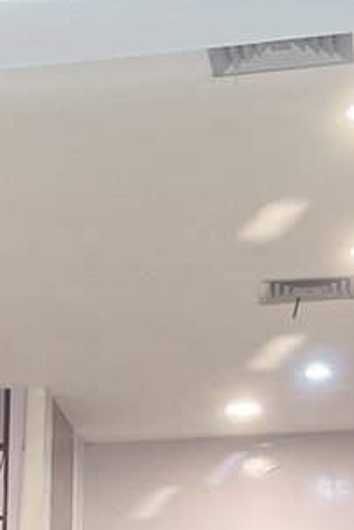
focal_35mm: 144
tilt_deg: -0.8
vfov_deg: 13.3
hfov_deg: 9.1
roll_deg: +0.2
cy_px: 854
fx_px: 2124
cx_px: -301
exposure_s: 1/50
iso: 64
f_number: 1.6
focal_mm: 5.1
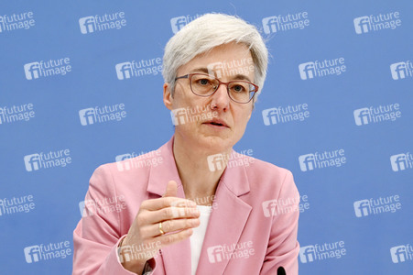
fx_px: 1330
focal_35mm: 116
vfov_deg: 11.8
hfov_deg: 17.7
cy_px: 138
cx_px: 206
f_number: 5.6
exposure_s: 1/640
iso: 3200
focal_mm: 116
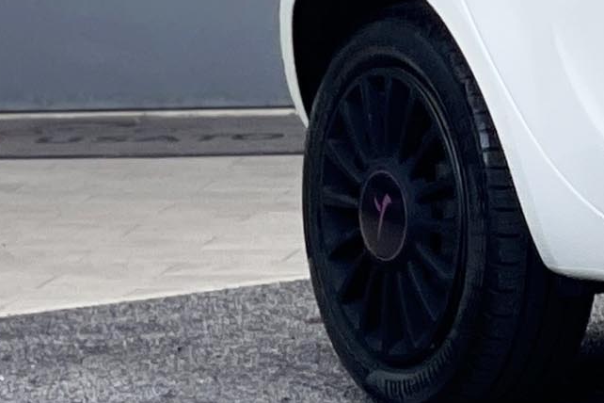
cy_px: 60
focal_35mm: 418
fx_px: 7013
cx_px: 1461
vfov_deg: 3.3
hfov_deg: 4.8
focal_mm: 7.5
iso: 32
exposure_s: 1/381
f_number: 2.2
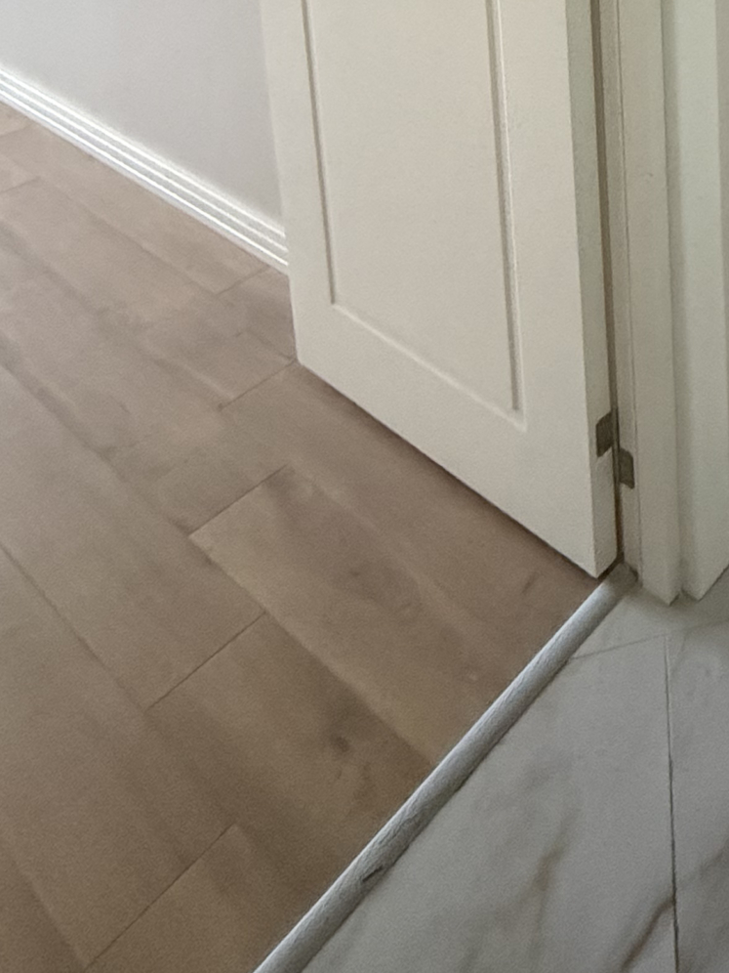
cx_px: 887
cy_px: -229
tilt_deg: -8.9
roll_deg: -0.4
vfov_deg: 37.2
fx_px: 1011
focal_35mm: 36
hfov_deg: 32.4
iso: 1000
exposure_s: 1/50
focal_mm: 2.22
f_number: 2.2
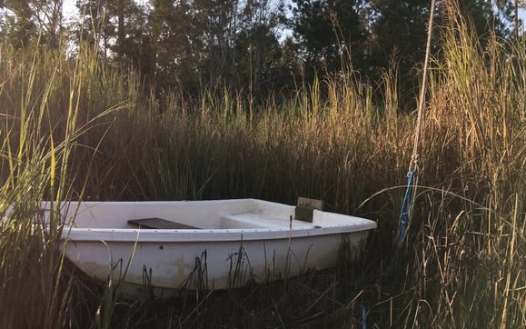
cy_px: 143
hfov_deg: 56.6
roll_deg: -4.6
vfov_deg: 37.2
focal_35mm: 34
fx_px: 487
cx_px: 241
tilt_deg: -0.4
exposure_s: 1/610
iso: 25
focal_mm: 4.15
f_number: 2.2
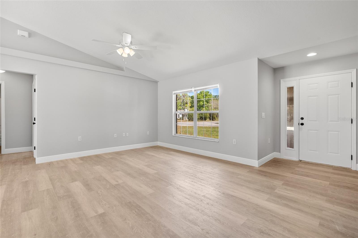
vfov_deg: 73.7
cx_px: 179
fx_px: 159
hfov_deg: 96.7
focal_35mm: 16
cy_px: 119
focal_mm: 16
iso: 400
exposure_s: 1/2
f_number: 8
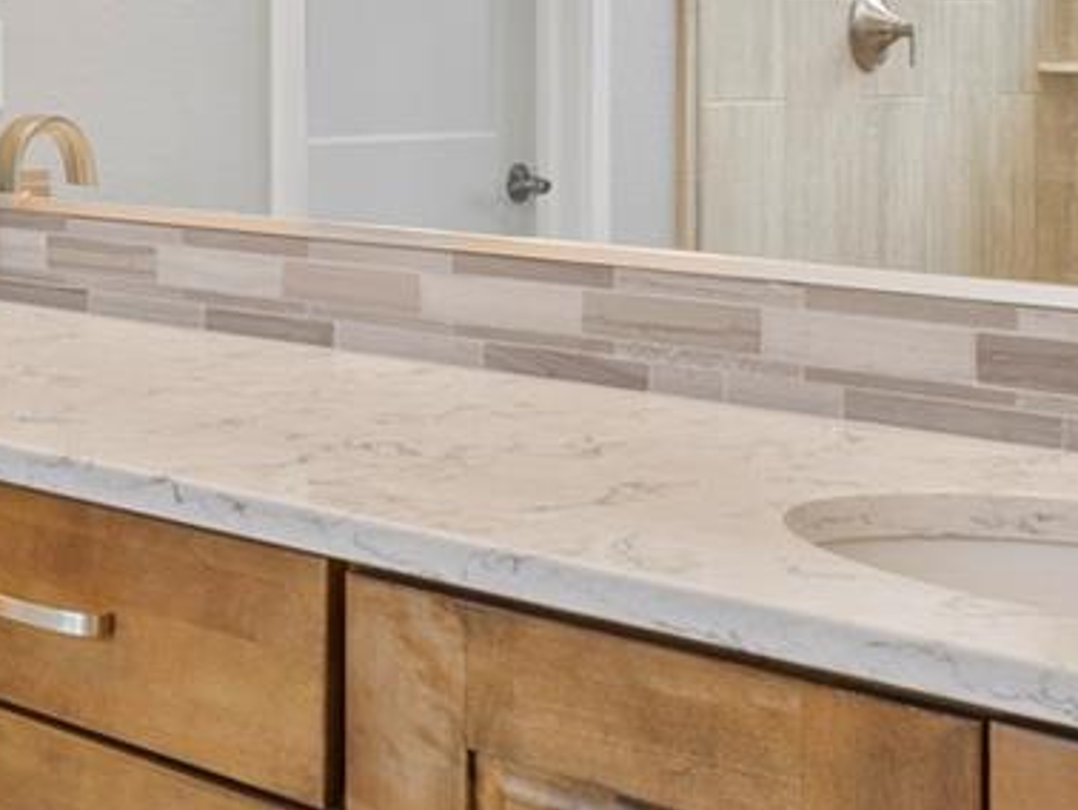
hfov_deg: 23.7
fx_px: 2213
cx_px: -371
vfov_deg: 20.1
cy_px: -11
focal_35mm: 71
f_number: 8
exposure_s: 1/13
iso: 160
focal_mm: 11.5
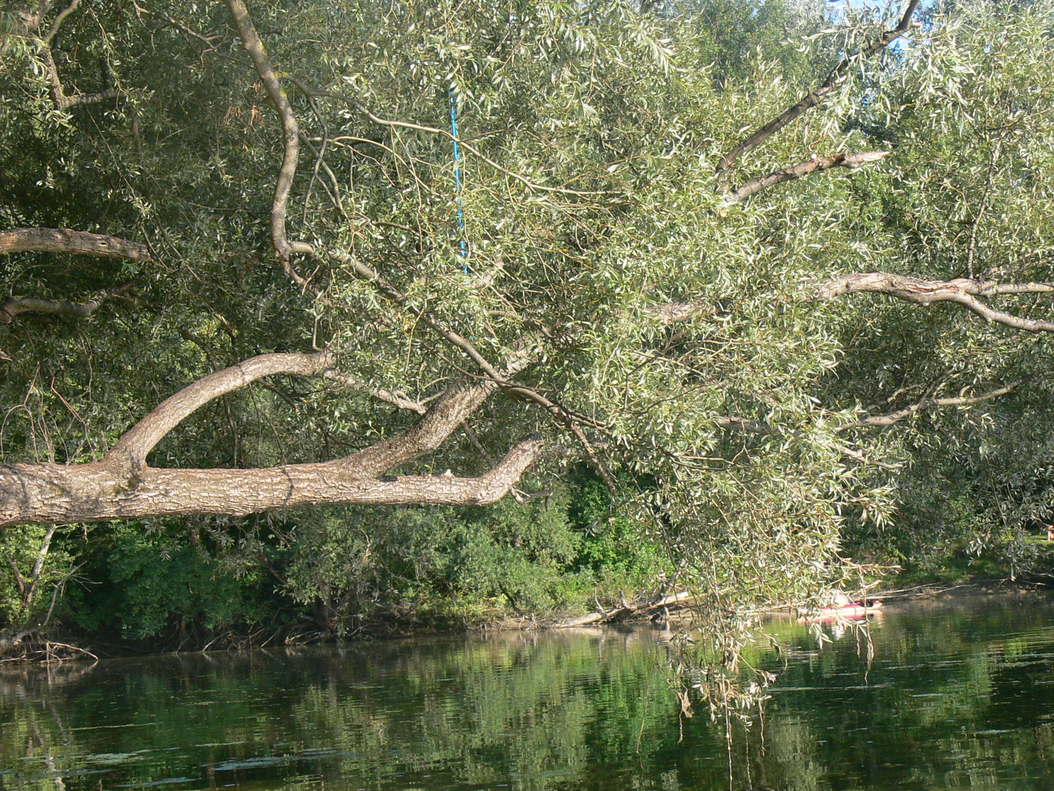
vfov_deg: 18.4
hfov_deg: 24.4
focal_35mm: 80
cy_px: 396
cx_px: 527
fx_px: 2436
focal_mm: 12.4
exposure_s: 1/125
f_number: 5.6
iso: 80
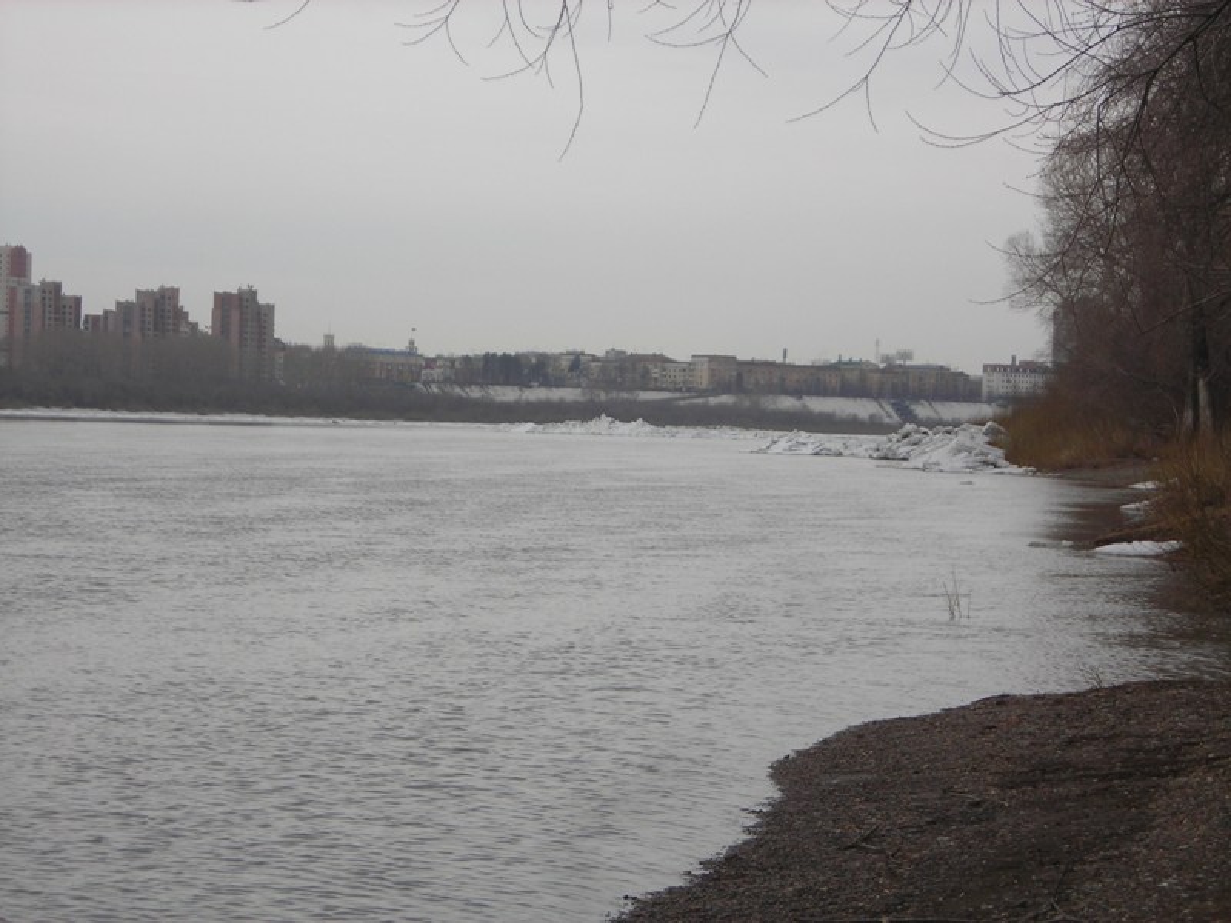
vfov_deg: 12.8
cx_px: 616
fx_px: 4125
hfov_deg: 17.0
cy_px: 462
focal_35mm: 116
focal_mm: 19.2
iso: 50
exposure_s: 1/156
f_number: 5.3
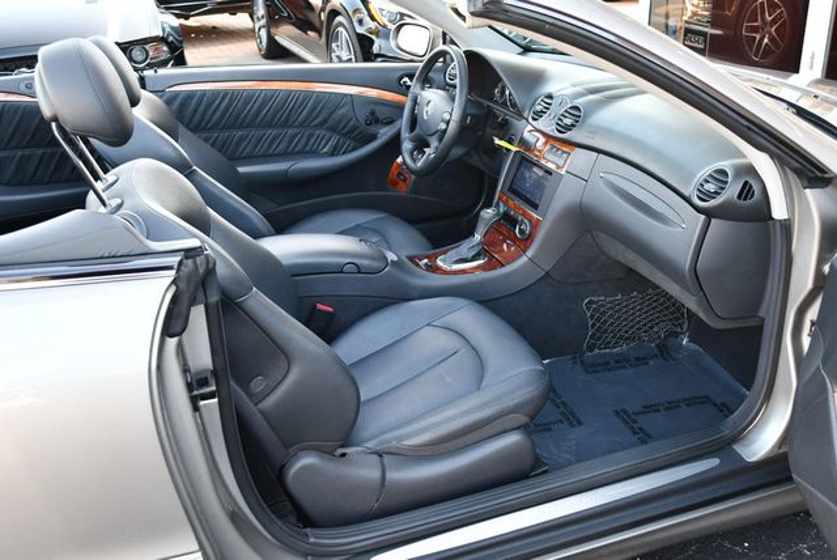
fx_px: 838
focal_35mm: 36
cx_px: 418
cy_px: 280
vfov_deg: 36.9
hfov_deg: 53.1
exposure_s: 1/250
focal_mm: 18
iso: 800
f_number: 3.5
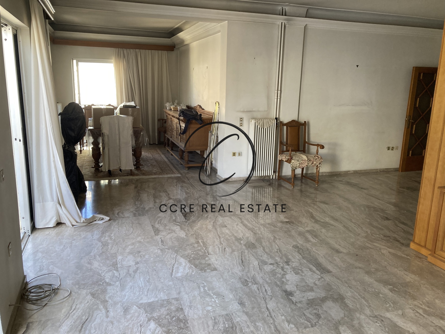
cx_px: 222
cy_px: 167
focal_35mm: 28
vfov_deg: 49.7
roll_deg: -2.2
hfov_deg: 63.4
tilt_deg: -11.0
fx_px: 360
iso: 80
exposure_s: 1/105
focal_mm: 3.99
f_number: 1.8
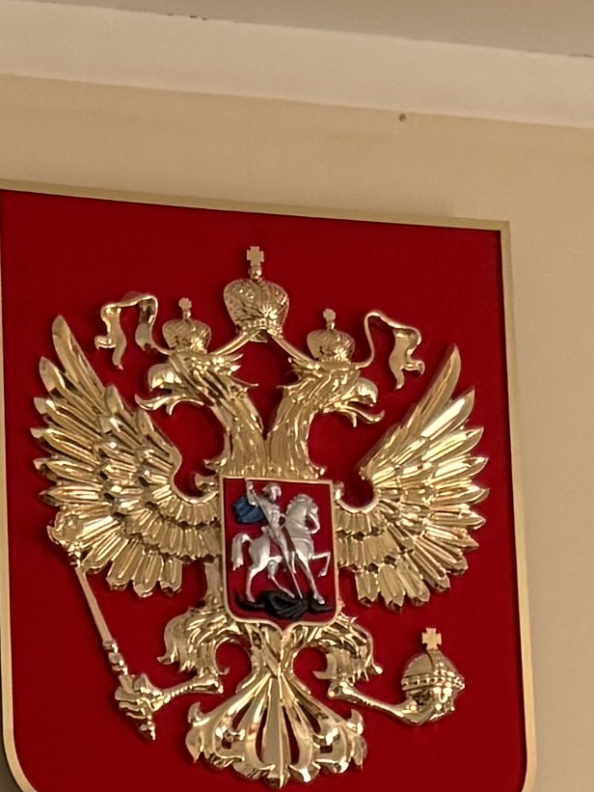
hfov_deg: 8.0
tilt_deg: +5.4
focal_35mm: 167
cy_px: 1409
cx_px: -953
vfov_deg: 11.1
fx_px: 3820
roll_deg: +1.6
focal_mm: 6.76
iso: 125
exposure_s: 1/121
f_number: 1.78
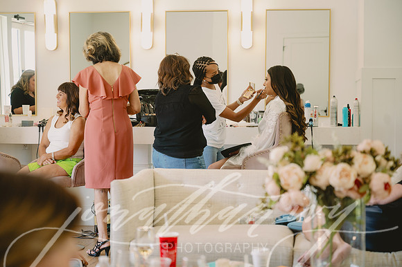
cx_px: 201
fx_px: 781
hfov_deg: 28.9
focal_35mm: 70
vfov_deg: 19.4
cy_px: 134
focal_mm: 70
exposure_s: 1/100
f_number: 2.8
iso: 250
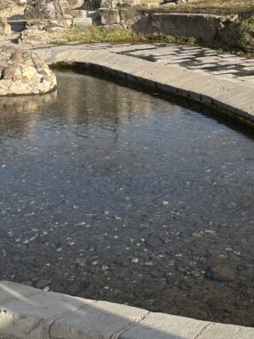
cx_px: 156
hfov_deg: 21.0
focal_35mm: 70
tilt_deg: -7.1
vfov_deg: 27.0
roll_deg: +2.5
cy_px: 46
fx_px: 685
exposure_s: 1/2179
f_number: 1.6
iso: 50
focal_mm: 5.1
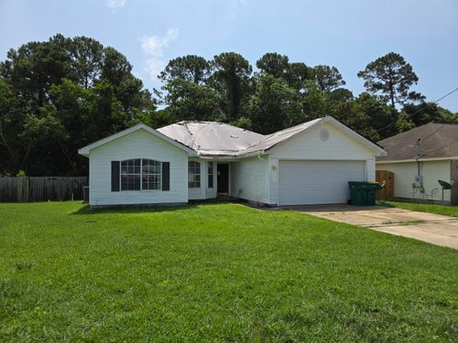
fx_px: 304
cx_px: 229
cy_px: 172
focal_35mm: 23
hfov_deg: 73.9
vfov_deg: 58.9
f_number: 1.7
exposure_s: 1/7944
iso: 80
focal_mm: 6.3
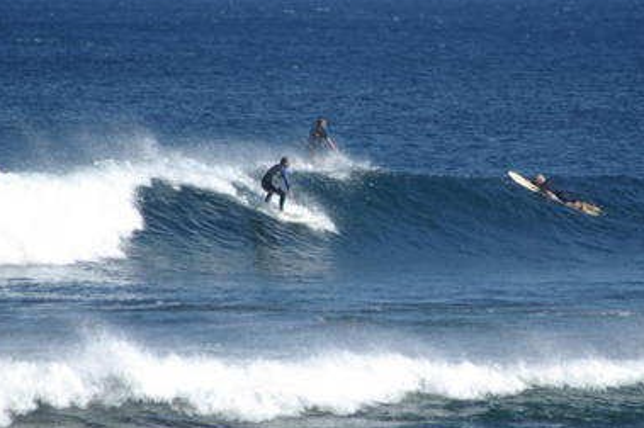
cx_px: 341
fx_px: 11635
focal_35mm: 651
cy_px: 201
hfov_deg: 3.2
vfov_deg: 2.1
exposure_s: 1/350
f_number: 6.7
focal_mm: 300
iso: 100
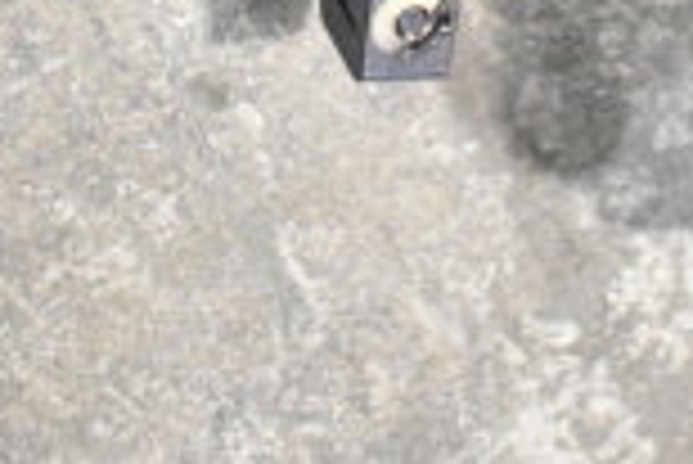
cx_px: 909
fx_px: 3892
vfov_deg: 6.6
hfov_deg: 10.0
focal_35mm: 202
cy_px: -448
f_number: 5
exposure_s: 1/100
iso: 6400
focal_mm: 34
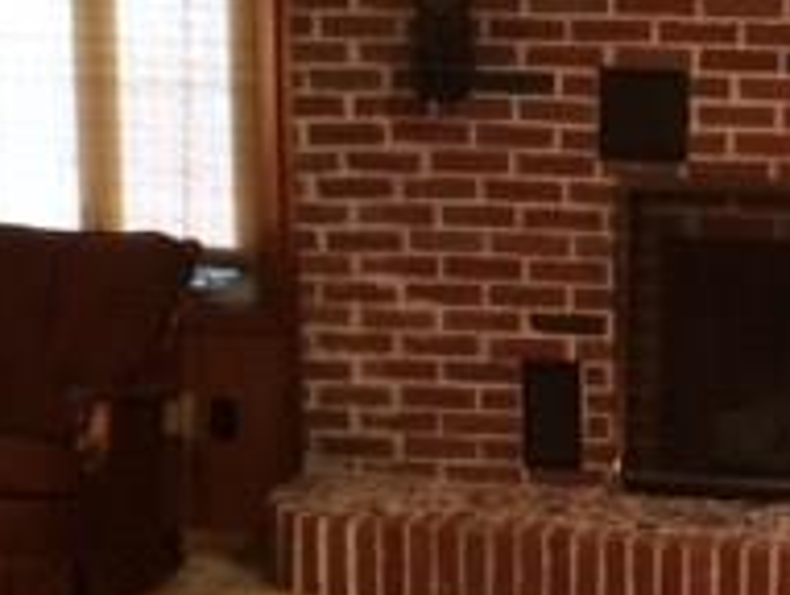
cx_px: 773
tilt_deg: -7.8
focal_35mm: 97
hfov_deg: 19.7
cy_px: 318
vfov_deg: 15.3
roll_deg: -1.6
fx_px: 2218
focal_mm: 4.15
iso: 320
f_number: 2.2
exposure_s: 1/24
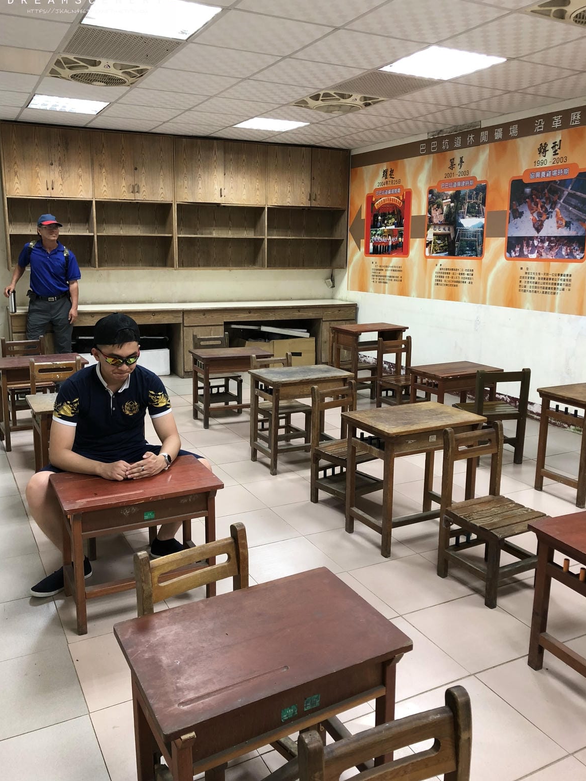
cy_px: 378
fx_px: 677
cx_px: 285
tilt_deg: -11.7
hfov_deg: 46.8
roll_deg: -0.4
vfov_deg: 60.0
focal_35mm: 30
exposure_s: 1/15
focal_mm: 3.99
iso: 40
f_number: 1.8
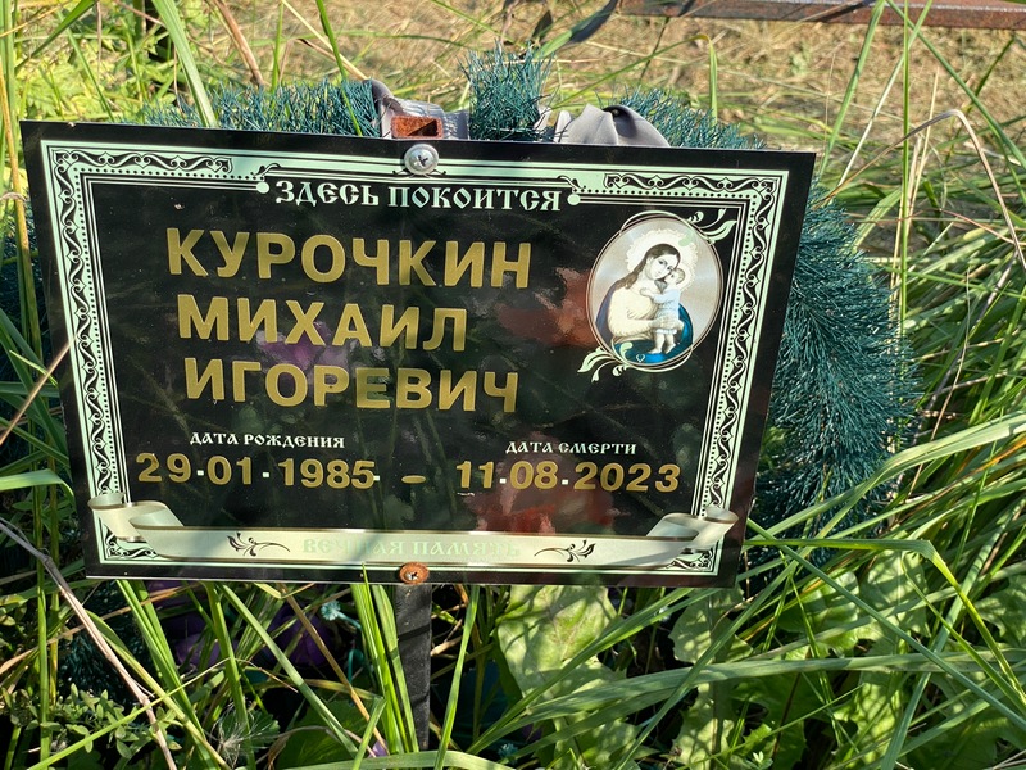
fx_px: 1541
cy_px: 385
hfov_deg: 36.8
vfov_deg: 28.0
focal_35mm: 52
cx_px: 513
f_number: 2
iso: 20
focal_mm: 6
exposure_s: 1/452
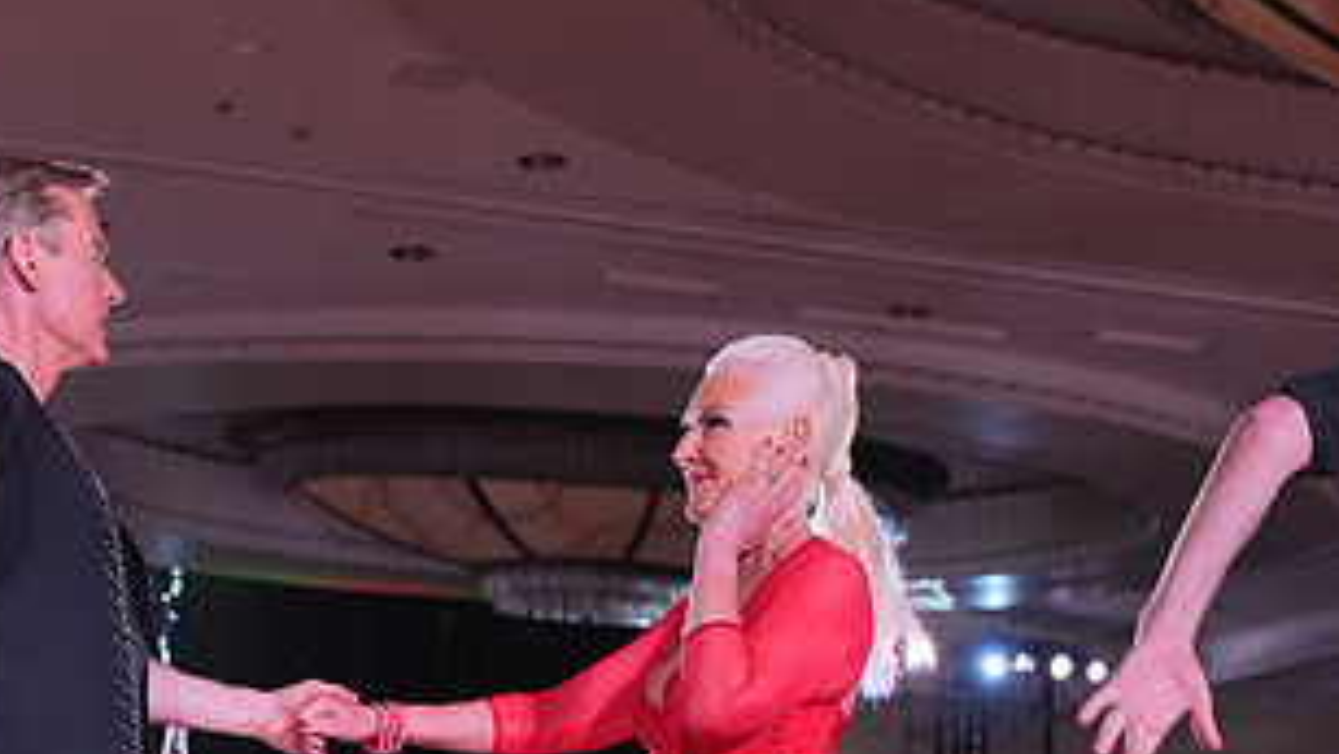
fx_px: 3374
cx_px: 499
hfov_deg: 22.4
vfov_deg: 12.3
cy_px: 1002
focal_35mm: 95
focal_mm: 48
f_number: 4
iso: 1600
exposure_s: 1/500
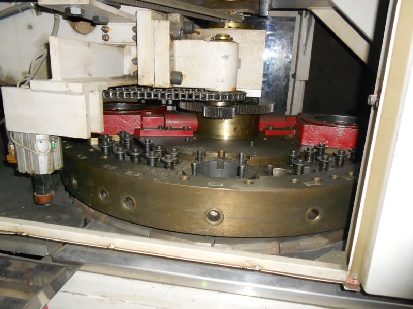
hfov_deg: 67.3
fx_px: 310
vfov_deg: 53.1
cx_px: 206
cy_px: 154
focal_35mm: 26
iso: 200
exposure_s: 1/25
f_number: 3.2
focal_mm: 4.6
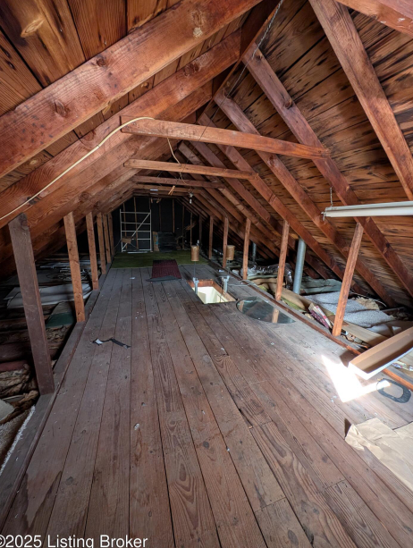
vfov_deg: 106.1
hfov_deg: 90.1
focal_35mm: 13
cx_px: 215
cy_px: 272
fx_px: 206
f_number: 1.95
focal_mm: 2.23
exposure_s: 1/23.8
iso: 295
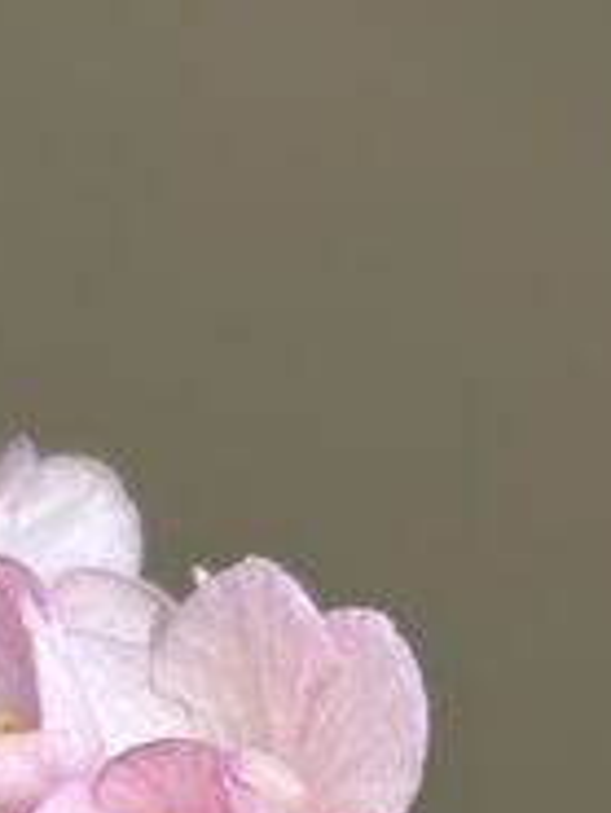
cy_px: 1362
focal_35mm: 288
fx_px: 6770
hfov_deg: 5.1
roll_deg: -1.0
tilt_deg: -26.8
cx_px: -523
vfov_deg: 6.7
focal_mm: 5.96
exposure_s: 1/121
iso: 32
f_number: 1.6
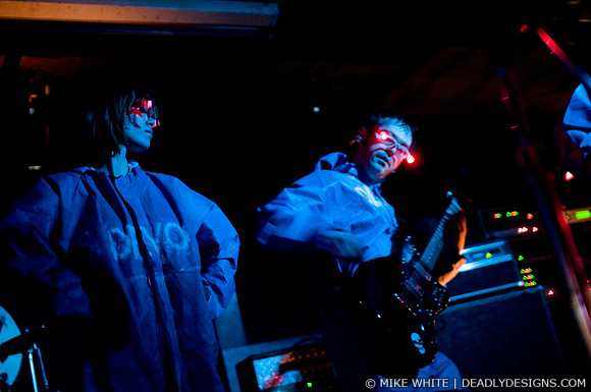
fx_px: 738
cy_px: 196
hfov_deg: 43.7
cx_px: 296
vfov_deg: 29.8
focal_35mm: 45
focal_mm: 30
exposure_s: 1/40
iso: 1250
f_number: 1.8
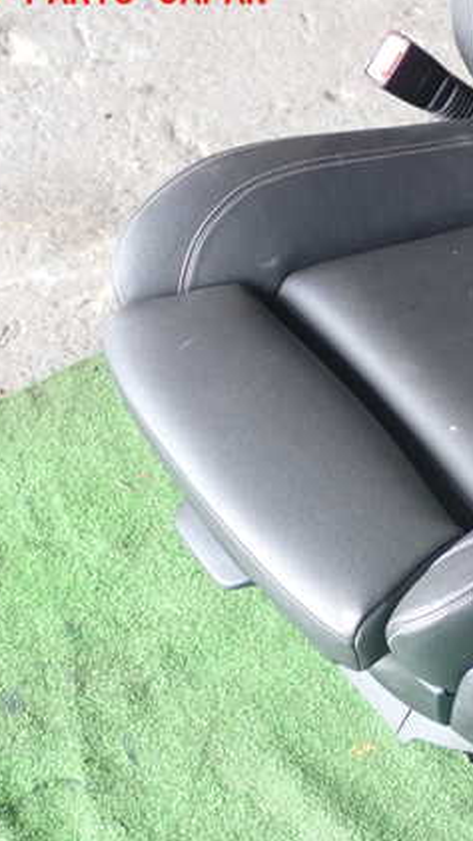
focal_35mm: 73
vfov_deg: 29.0
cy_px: 416
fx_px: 1627
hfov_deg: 16.1
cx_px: 503
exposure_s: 1/50
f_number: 3.1
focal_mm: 8.4
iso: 400
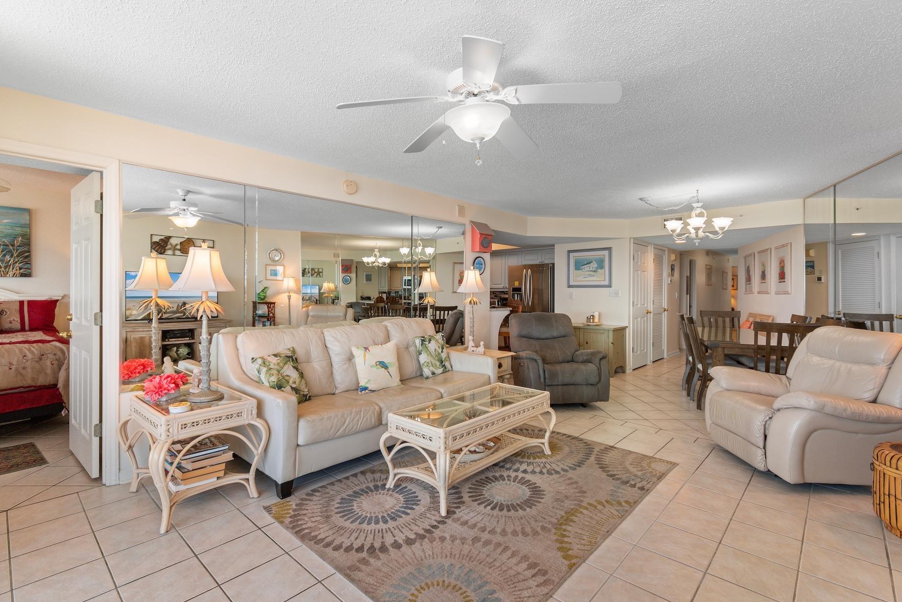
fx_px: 401
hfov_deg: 96.7
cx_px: 443
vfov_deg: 73.7
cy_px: 290
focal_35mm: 16
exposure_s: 1/50
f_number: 4.5
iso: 100
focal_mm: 10
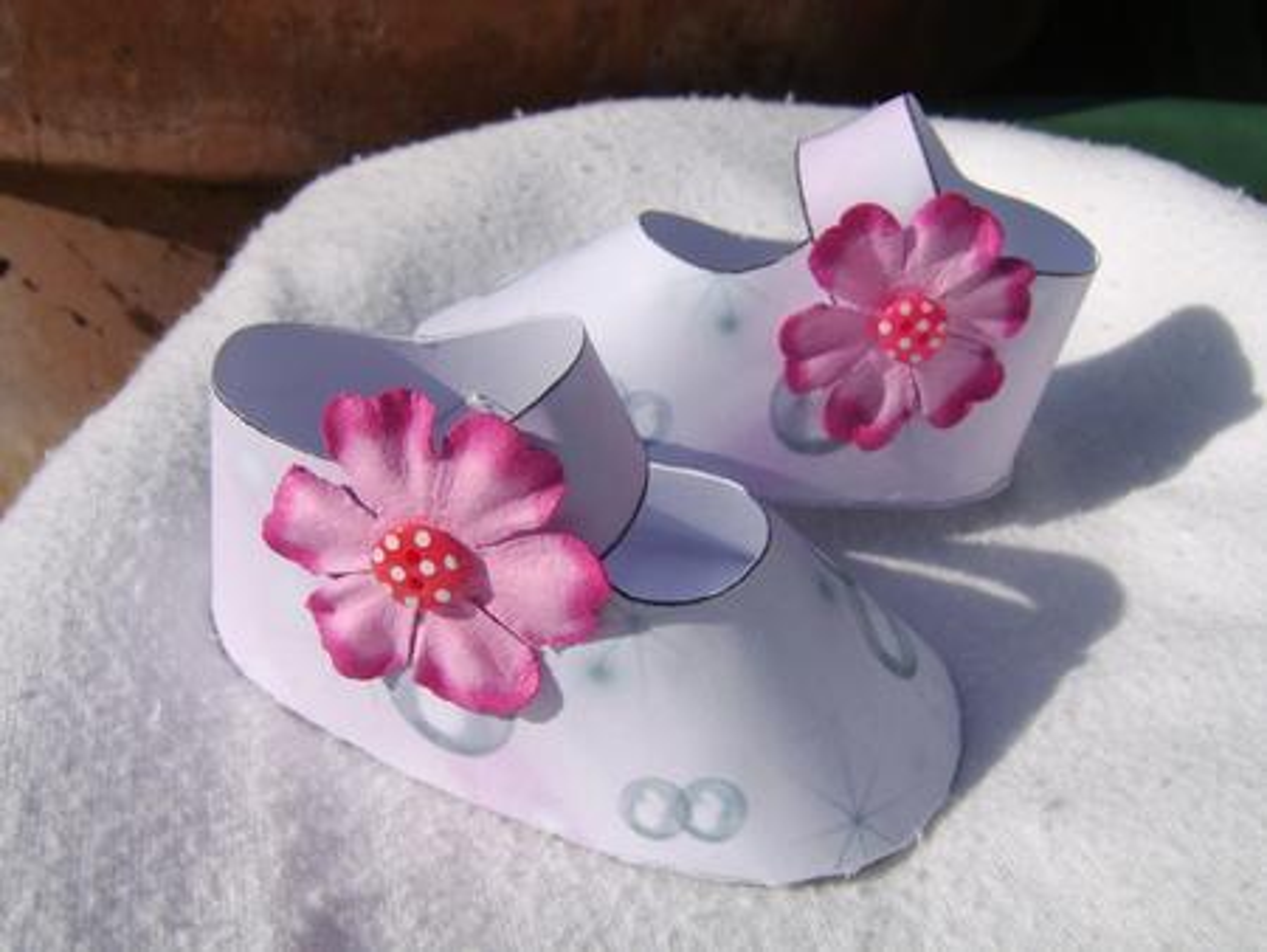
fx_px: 1135
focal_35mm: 31
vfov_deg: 45.5
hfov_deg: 58.3
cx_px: 634
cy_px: 476
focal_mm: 8.13
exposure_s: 1/706
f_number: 6.7
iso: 71
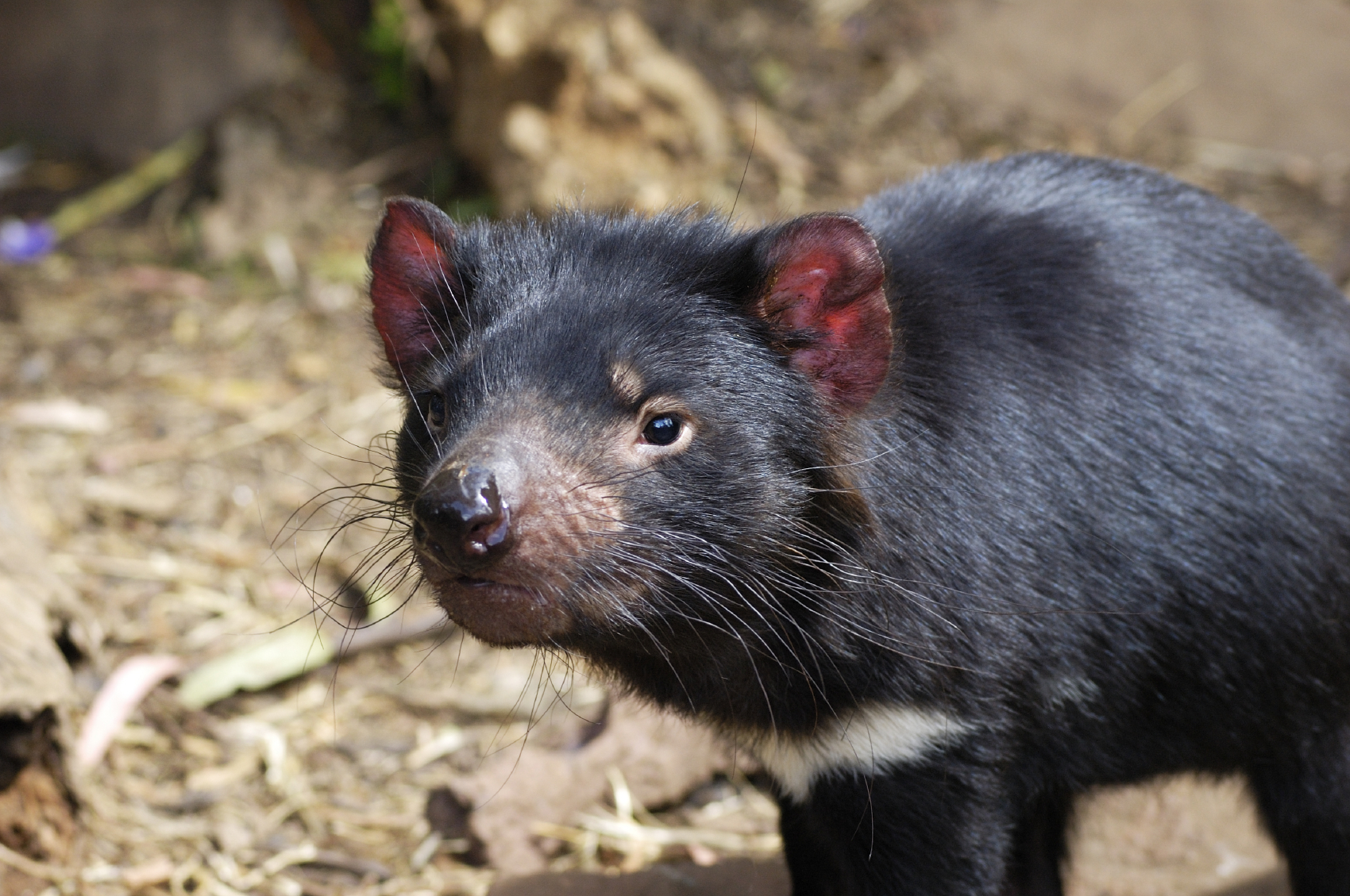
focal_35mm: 158
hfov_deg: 13.1
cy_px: 448
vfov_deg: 8.7
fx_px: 5899
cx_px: 675
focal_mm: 105
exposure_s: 1/250
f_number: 5.6
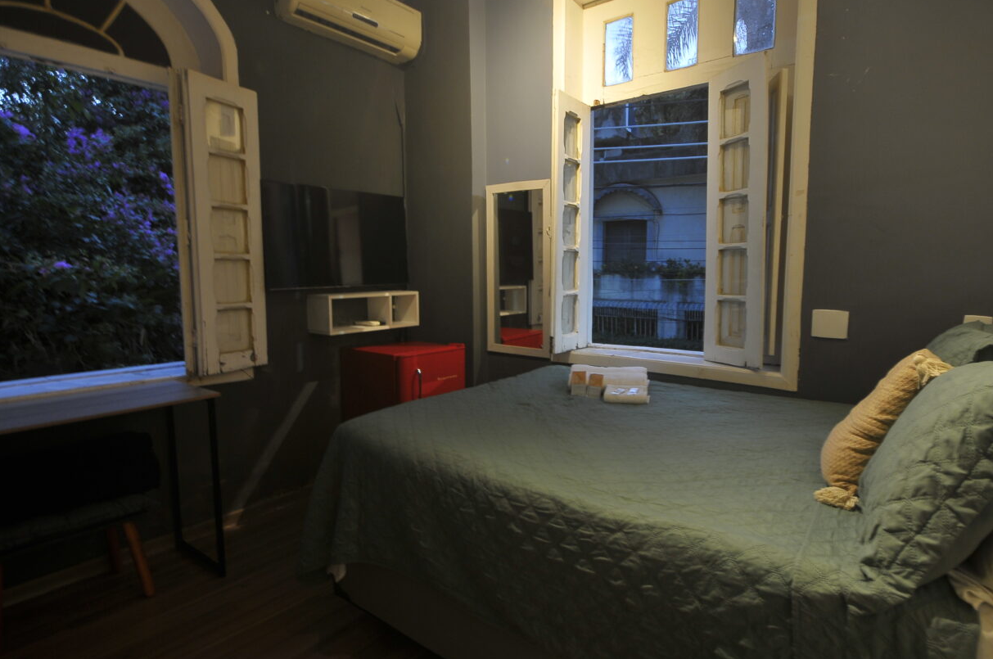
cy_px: 314
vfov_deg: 64.4
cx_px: 522
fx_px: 523
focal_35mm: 19
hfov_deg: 86.9
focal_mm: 10
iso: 200
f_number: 10
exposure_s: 1/1.3
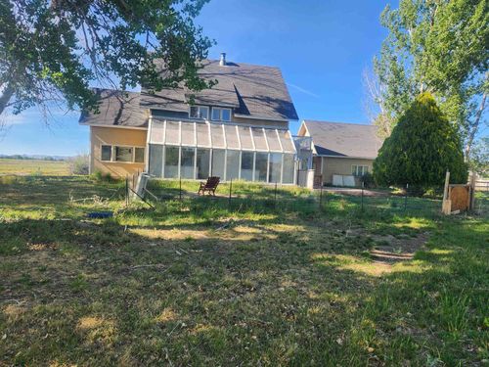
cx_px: 244
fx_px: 325
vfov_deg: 58.9
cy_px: 184
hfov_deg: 73.9
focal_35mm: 23
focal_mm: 5.4
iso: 20
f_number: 1.8
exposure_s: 1/569
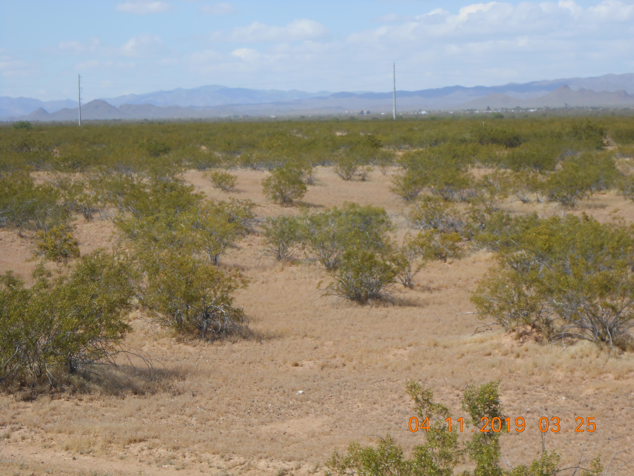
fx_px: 2180
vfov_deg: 12.5
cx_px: 317
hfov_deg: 16.6
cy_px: 238
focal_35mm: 119
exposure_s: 1/500
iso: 80
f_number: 5.5
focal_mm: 21.2
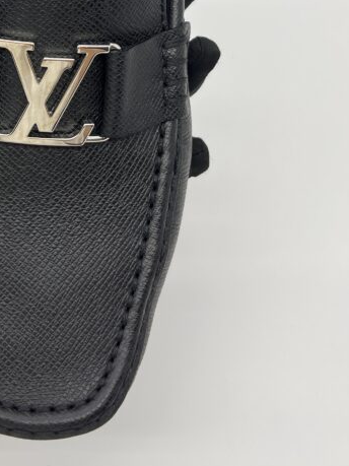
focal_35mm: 58
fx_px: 780
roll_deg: -2.3
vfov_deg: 31.6
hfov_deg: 24.4
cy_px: 43
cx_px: 30
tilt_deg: -44.9
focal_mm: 5.7
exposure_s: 1/198
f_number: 1.5
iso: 40
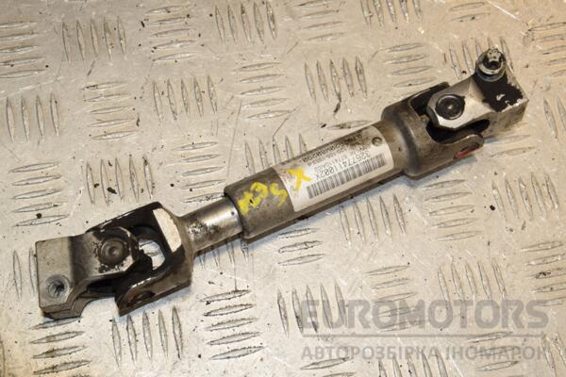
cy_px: 188
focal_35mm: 68
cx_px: 283
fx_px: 1061
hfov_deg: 29.9
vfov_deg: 20.2
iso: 800
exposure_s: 1/200
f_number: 11
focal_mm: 45
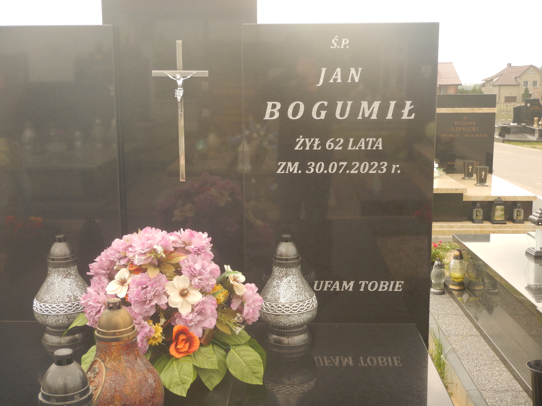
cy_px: 203
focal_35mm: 44
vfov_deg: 32.9
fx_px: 689
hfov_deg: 42.9
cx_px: 271
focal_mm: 7.8
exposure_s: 1/320
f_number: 4.3
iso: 125
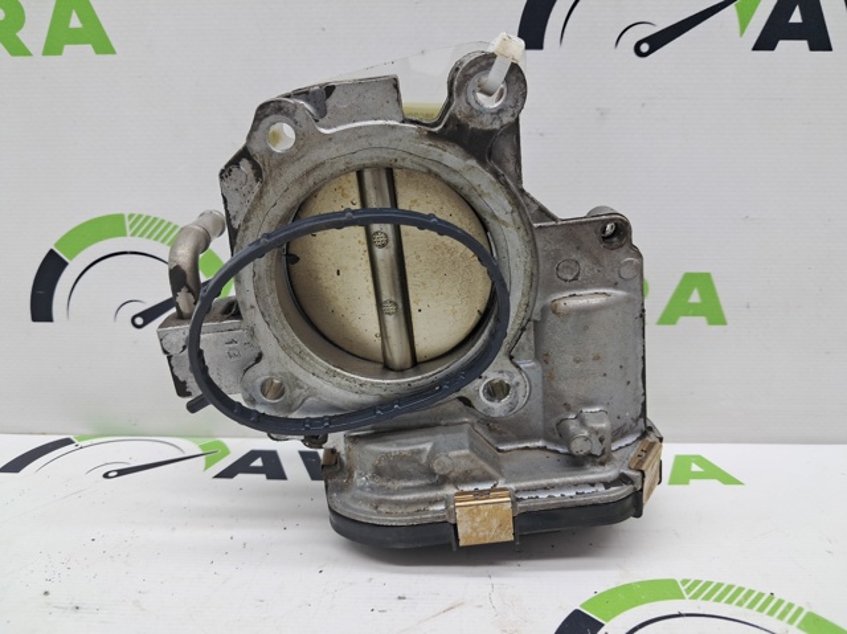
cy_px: 317
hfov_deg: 65.4
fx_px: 660
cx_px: 424
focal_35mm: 27
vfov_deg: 51.3
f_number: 1.8
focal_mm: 4
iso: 50
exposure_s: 1/60
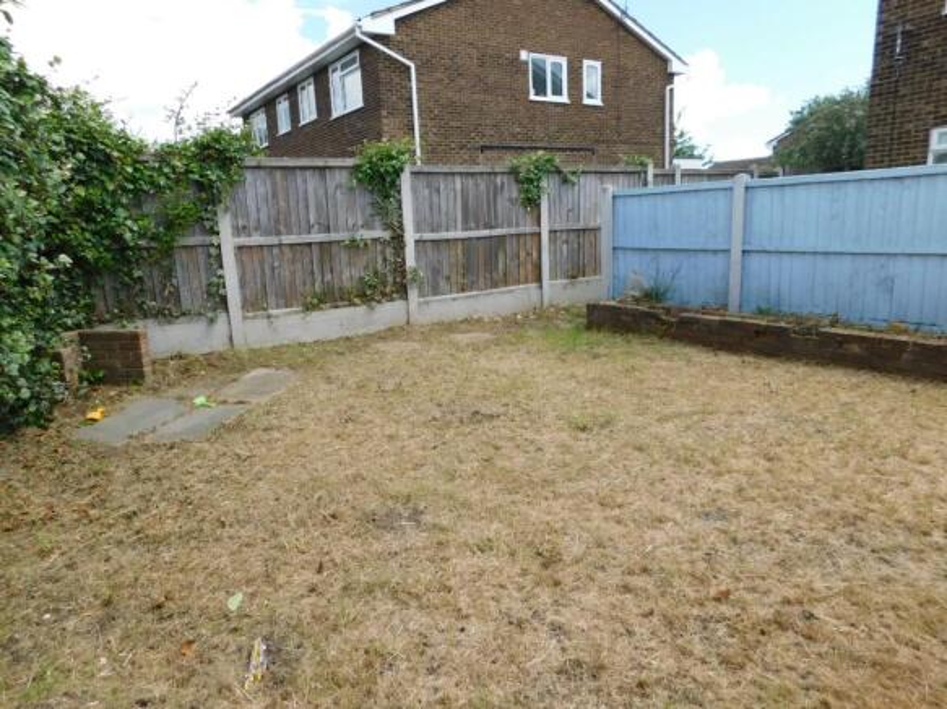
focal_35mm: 23
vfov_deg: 58.9
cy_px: 354
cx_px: 474
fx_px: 629
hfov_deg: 73.9
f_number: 3
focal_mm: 4
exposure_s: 1/800
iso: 125
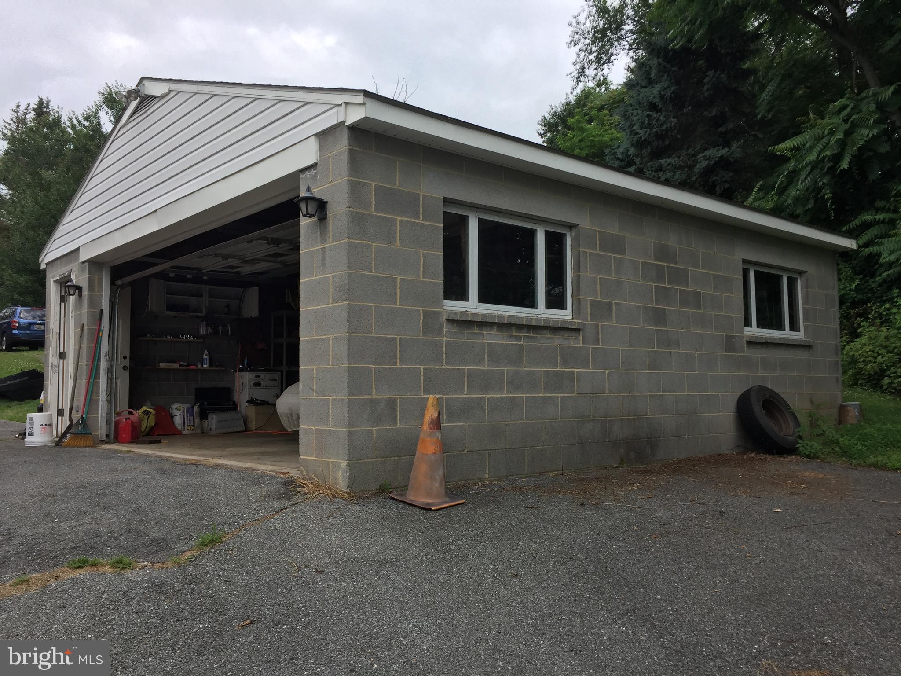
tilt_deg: +4.9
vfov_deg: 48.2
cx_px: 450
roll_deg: -1.7
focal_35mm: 29
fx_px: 755
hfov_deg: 61.7
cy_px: 338
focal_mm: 4.15
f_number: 2.2
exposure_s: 1/1276
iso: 32
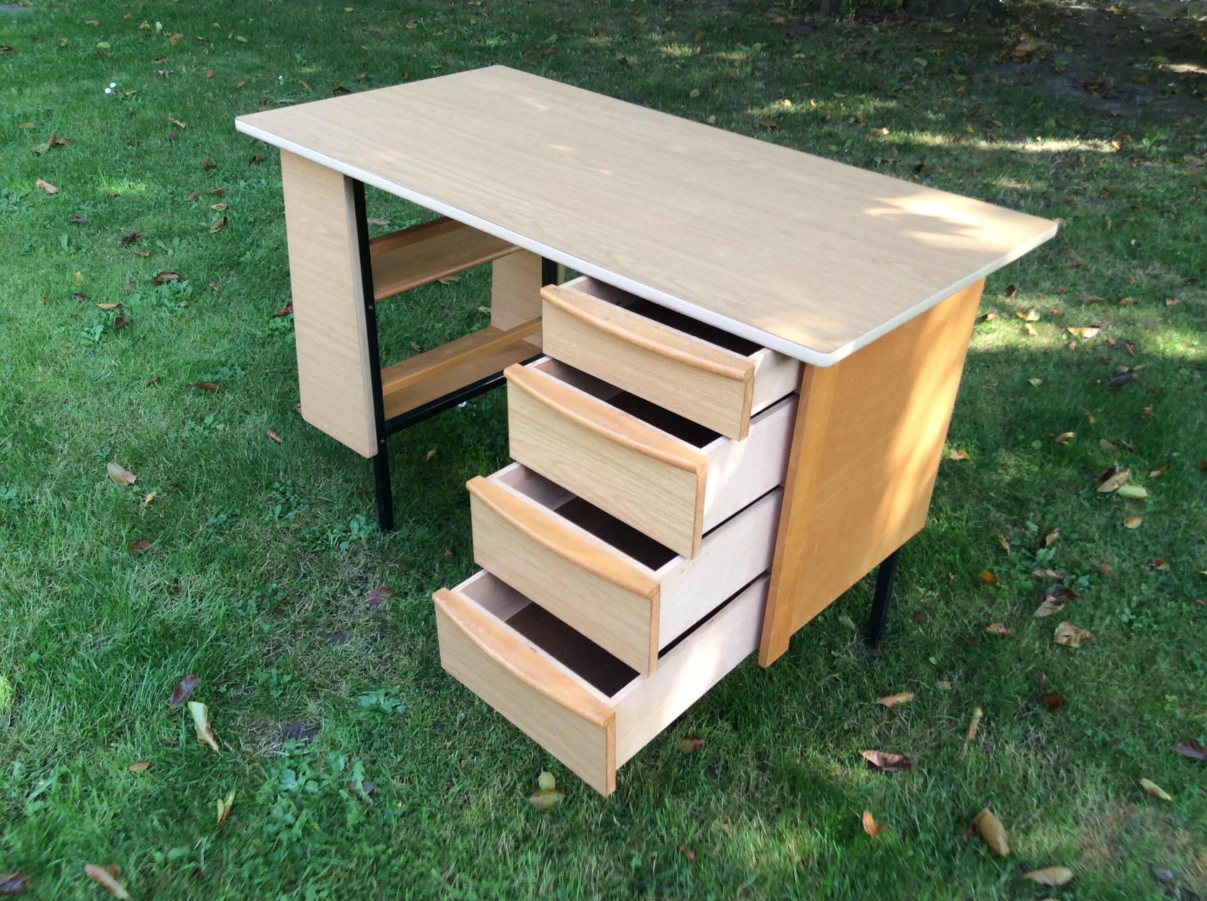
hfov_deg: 56.9
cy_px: 450
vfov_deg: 44.1
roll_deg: +1.0
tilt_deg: -35.2
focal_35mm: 32
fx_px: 1114
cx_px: 604
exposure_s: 1/116
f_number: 2.4
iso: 32
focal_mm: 3.3
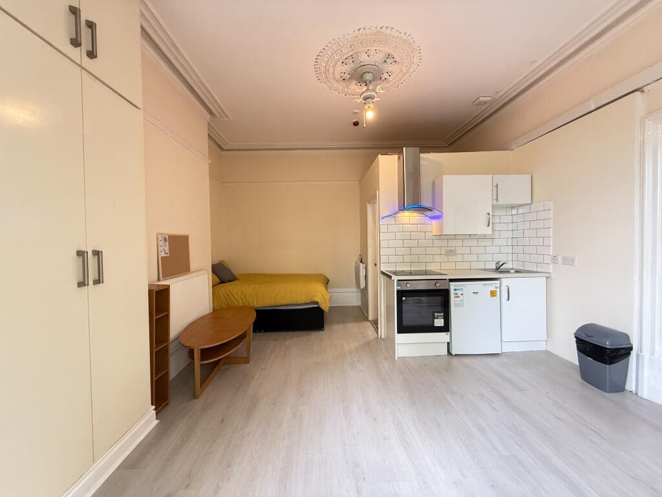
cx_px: 331
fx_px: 268
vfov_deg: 85.7
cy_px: 248
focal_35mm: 14
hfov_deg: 102.1
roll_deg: +0.3
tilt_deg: -1.2
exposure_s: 1/90
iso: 320
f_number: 2.2
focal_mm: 2.22
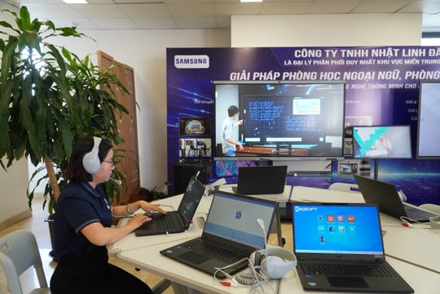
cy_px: 147
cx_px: 220
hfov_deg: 67.4
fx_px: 330
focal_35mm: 27
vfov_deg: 47.9
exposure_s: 1/160
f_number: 4
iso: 1000
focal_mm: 18
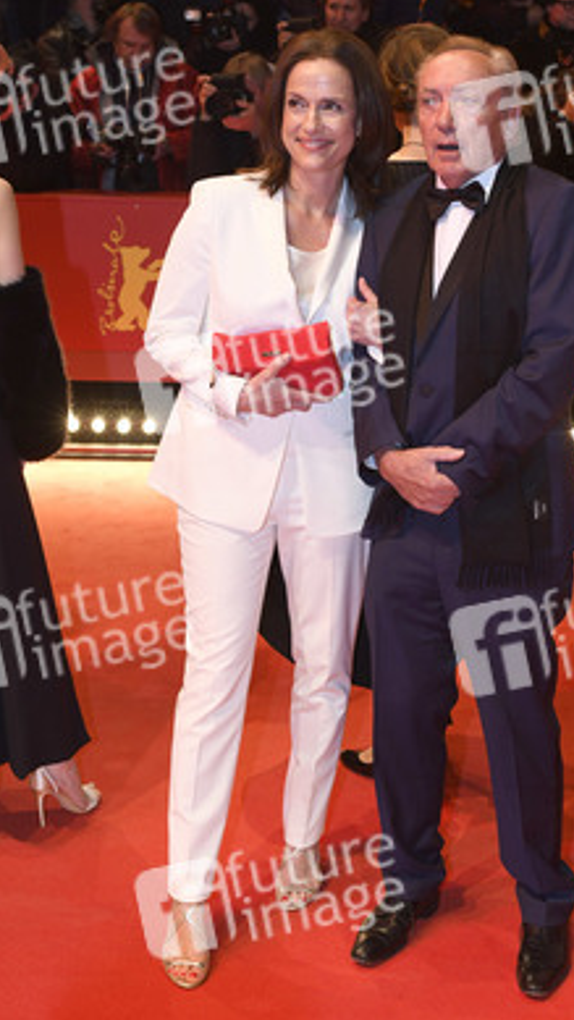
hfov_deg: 27.7
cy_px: 503
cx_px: 346
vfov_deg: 47.3
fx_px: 1163
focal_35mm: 43
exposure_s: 1/250
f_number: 5
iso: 1250
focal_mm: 40
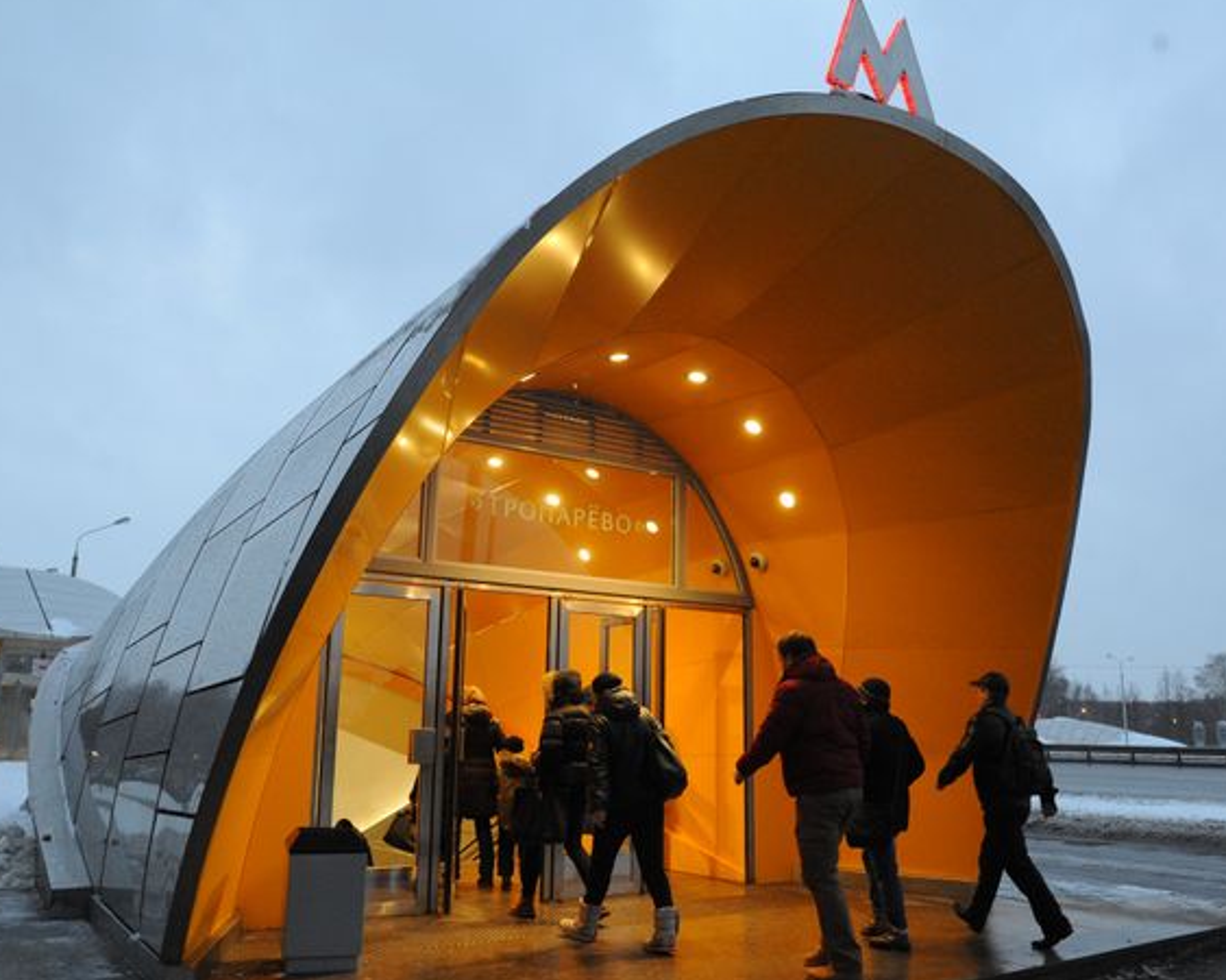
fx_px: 1016
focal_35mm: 28
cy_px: 492
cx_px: 590
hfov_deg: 62.2
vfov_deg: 51.5
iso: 3200
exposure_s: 1/250
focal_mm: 24
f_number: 5.6
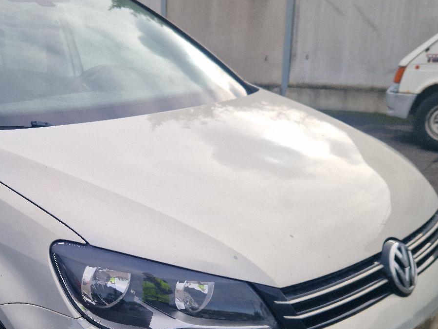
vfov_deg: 31.1
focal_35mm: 46
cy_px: 232
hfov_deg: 39.7
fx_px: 582
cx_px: 92
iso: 50
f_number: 1.8
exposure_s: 1/909
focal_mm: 5.4
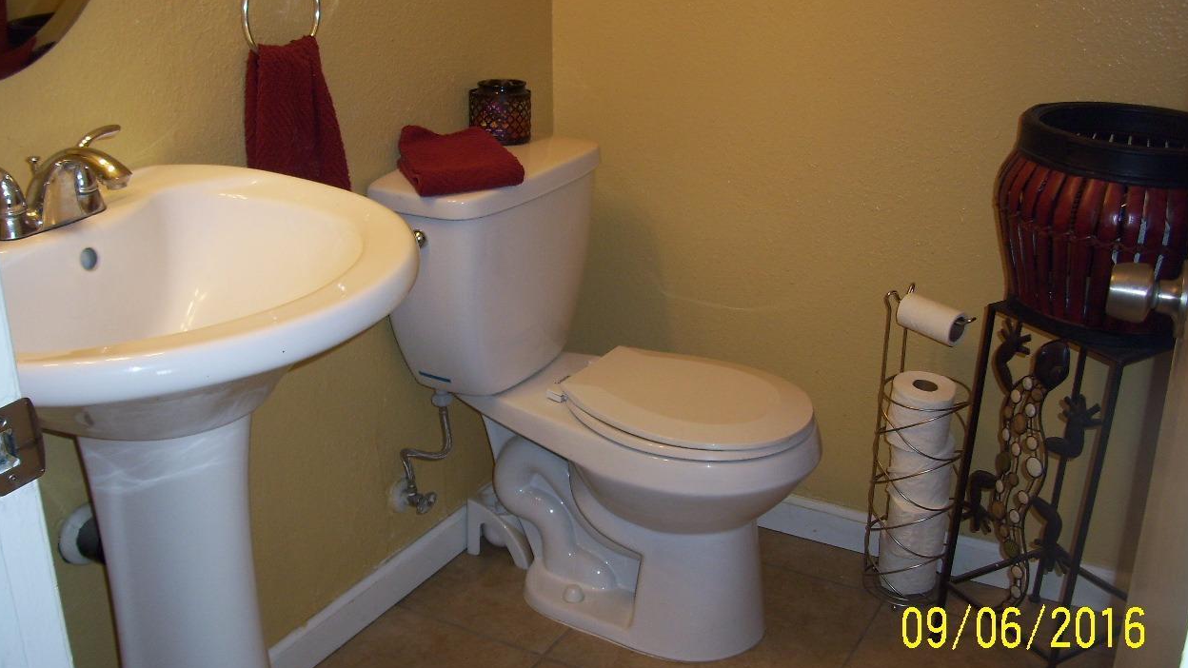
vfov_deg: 31.1
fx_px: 1197
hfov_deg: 52.8
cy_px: 285
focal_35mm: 38
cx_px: 599
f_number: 2.9
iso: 80
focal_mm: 5.7
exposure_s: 1/40
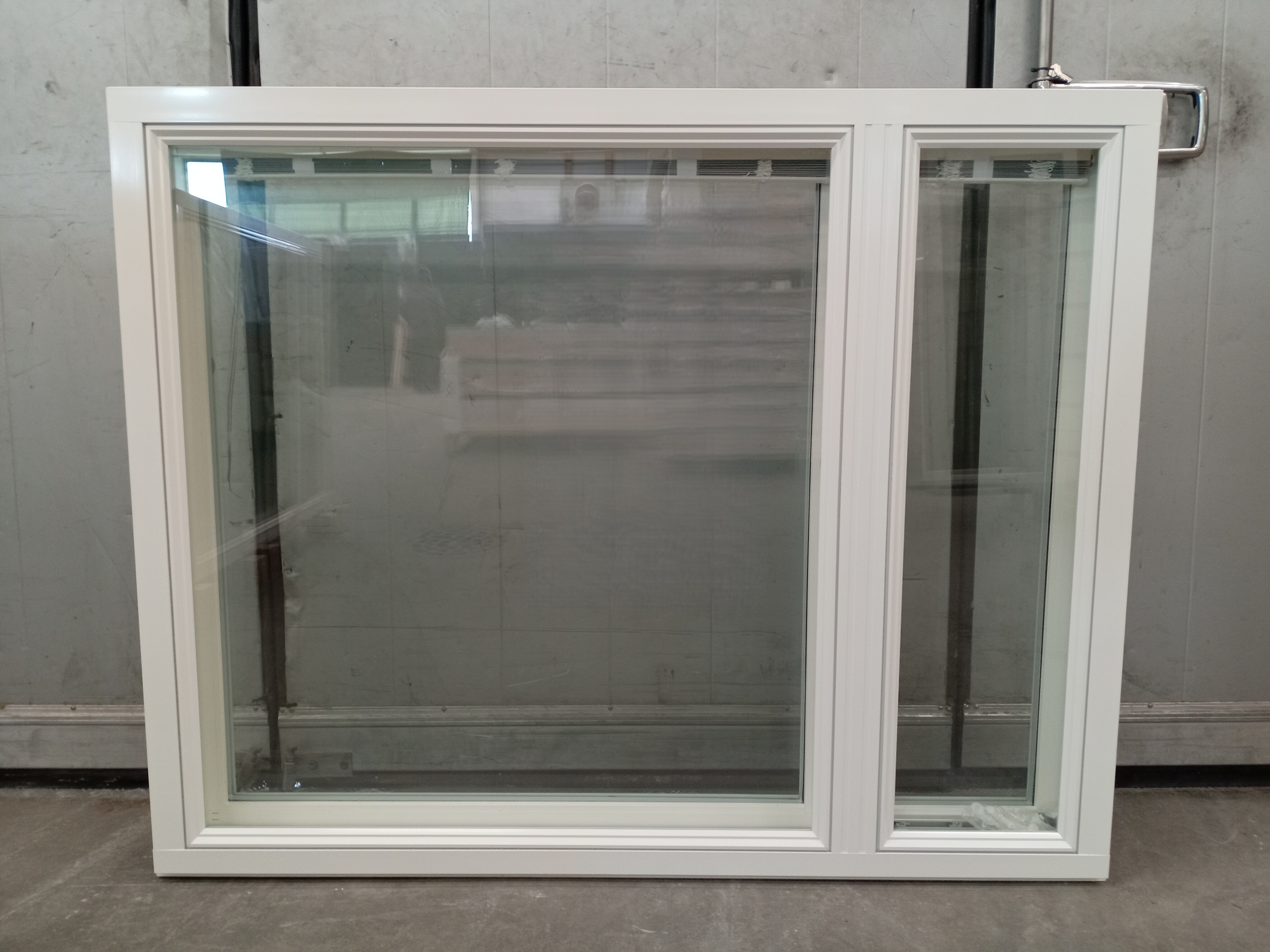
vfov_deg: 51.4
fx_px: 991
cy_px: 476
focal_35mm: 27
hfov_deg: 65.3
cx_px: 635
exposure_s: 1/25
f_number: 1.8
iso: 774
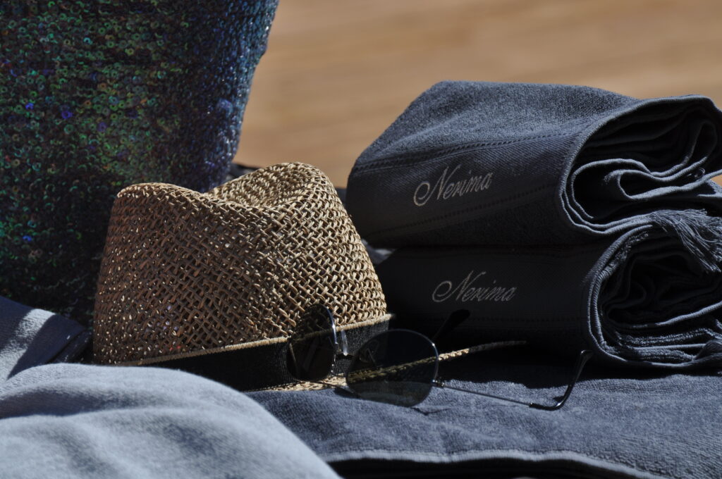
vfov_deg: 4.7
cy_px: 240
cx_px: 361
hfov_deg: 7.1
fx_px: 5859
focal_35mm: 292
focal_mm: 195
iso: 200
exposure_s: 1/800
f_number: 7.1
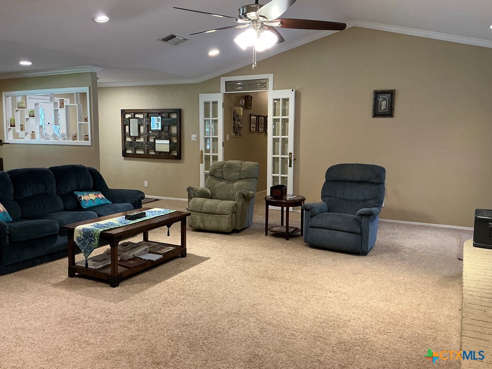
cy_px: 183
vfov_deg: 48.2
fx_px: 412
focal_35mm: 29
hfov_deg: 61.6
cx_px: 242
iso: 160
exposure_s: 1/60
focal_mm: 3
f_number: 1.8
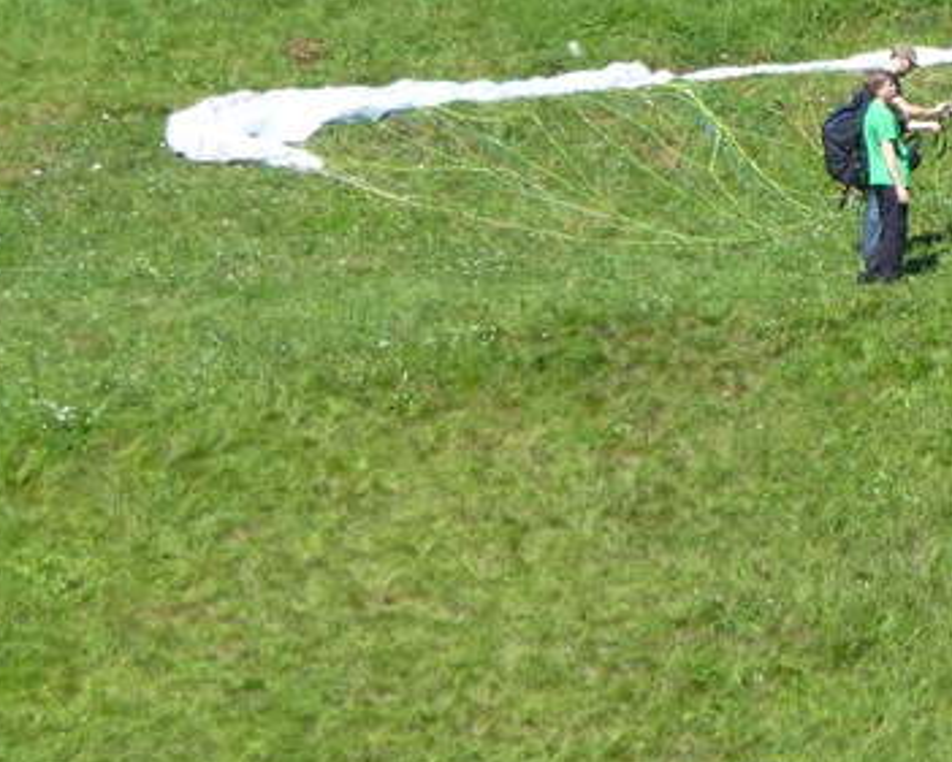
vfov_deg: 1.5
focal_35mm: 1058
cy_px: 127
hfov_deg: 1.8
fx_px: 29818
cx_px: 900
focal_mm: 86
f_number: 6.4
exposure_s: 1/200
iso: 100
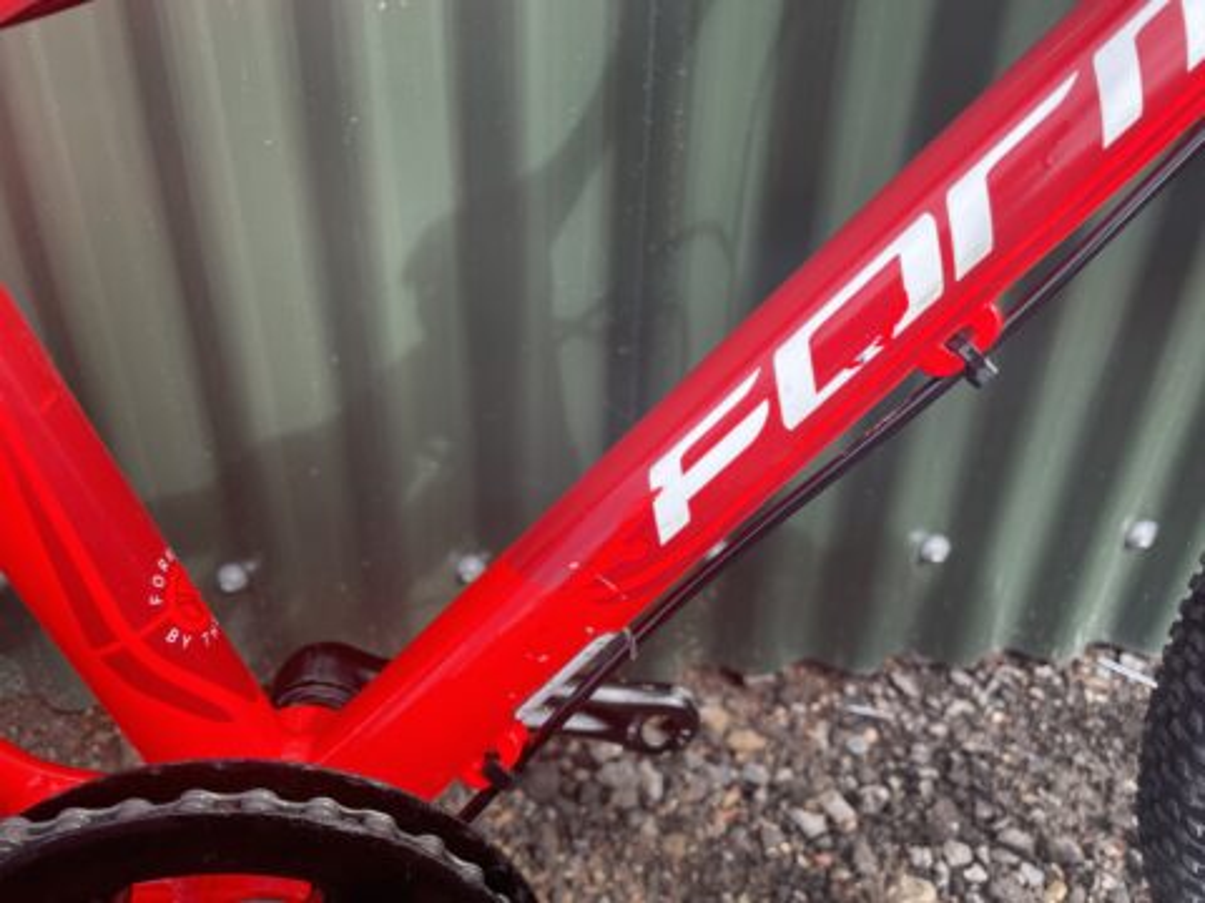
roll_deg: +0.2
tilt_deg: -29.3
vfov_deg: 53.1
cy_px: 452
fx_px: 905
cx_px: 602
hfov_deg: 67.3
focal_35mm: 26
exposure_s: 1/553
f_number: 1.6
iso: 32
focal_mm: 4.2
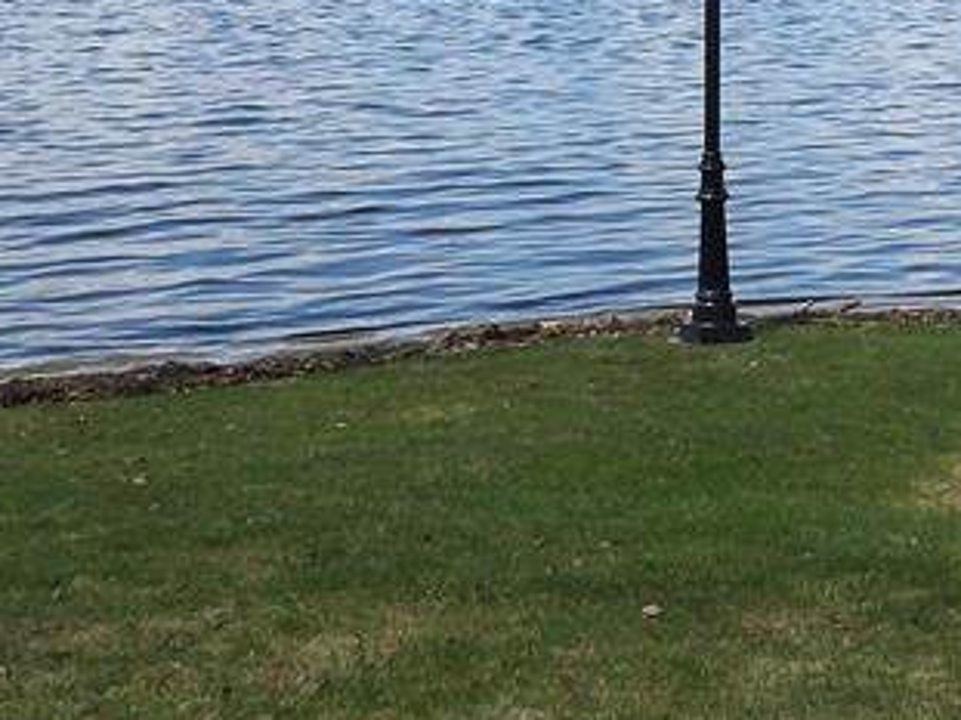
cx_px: 939
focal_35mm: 79
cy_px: 62
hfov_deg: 23.8
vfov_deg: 18.3
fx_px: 2192
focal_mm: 4.3
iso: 100
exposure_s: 1/499
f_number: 4.6
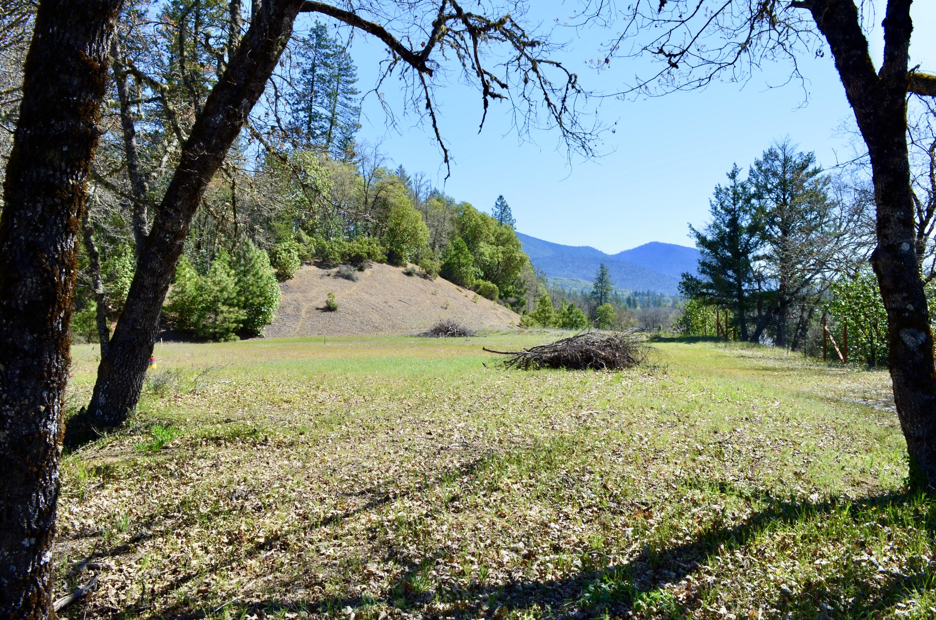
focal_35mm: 27
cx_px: 468
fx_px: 701
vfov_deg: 47.7
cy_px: 310
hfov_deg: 67.5
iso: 160
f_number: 11
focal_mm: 18
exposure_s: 1/125
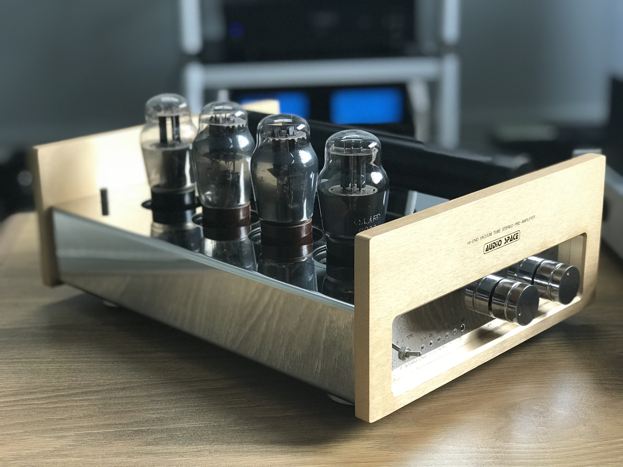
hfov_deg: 33.8
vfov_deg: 25.7
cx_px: 312
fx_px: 1026
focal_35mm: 57
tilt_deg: -17.9
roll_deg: +1.0
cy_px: 234
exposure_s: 1/100
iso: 200
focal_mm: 6.6
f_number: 2.8
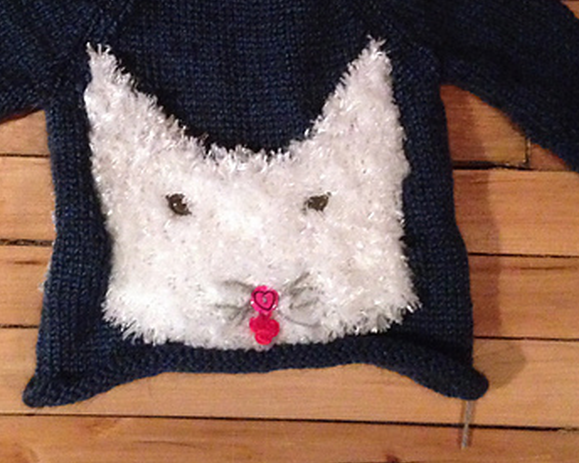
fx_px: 1028
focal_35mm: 60
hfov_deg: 31.4
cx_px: 226
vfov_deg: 25.0
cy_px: 104
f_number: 2.4
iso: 800
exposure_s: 1/15
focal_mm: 4.12
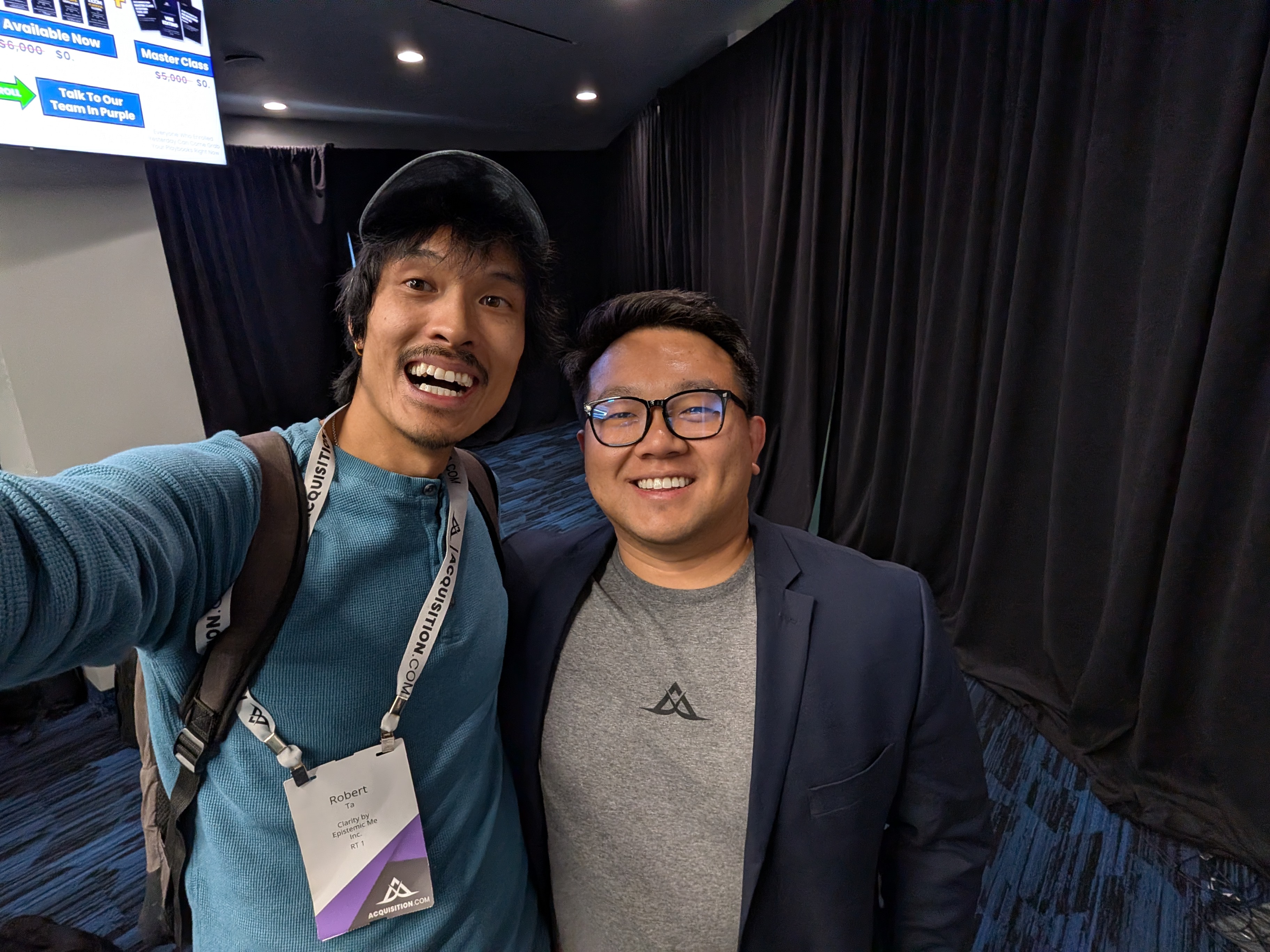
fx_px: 660
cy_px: 476
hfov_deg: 87.8
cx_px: 635
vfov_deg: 71.6
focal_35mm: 18
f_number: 2.2
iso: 522
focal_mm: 2.71
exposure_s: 1/120
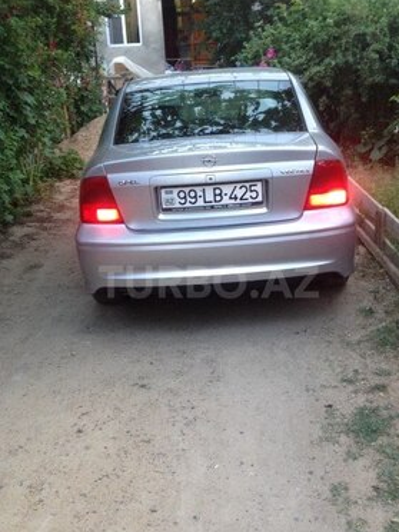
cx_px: 209
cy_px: 282
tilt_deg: -18.0
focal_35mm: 44
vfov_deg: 42.9
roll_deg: +0.2
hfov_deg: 32.9
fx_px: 676
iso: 200
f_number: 2.4
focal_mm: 4.12
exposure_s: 1/20
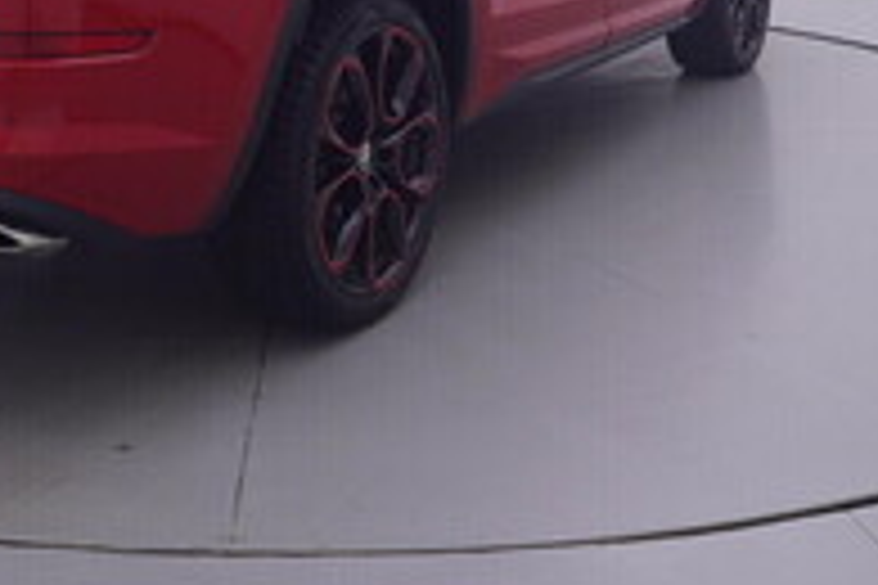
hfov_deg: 31.5
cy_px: -173
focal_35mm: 63
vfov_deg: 19.7
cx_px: 313
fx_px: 1546
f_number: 5
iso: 200
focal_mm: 15
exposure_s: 1/80
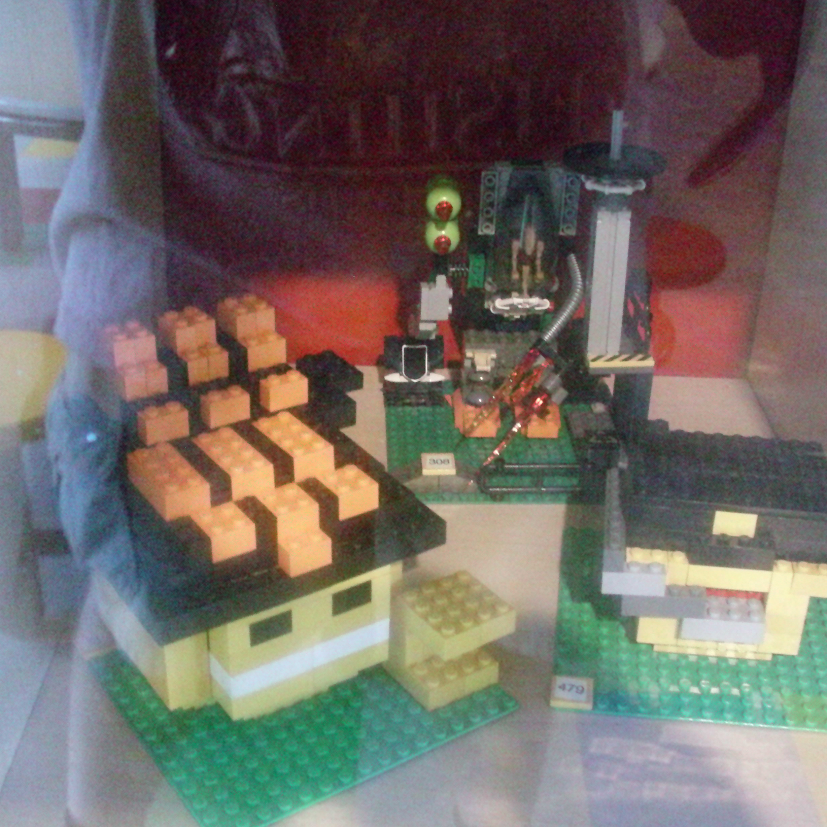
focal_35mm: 49
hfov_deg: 34.7
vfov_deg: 34.7
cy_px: 388
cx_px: 450
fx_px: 1324
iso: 1600
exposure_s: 1/60
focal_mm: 6.3
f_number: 3.1
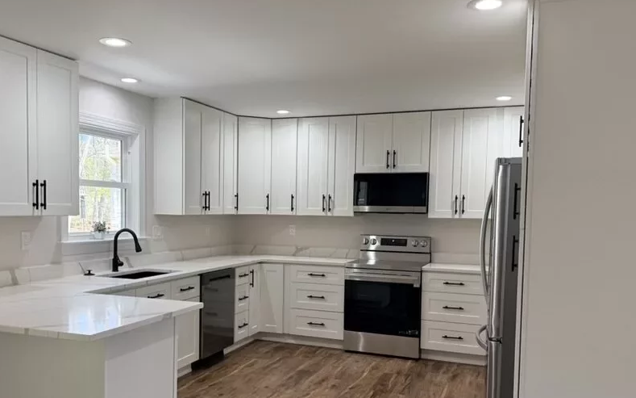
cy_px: 241
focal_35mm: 33
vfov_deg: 38.1
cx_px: 283
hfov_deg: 58.0
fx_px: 572
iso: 200
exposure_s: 1/198
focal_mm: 6.76
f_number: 1.78
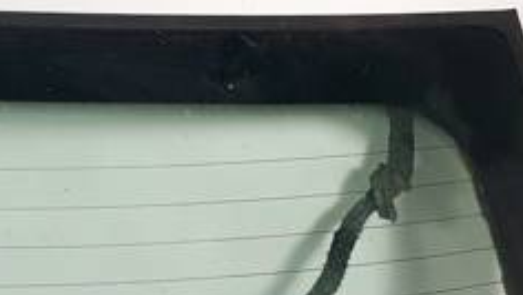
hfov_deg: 17.4
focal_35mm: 115
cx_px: -166
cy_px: 685
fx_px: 1596
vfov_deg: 9.5
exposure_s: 1/100
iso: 64
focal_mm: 4.3
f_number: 2.4
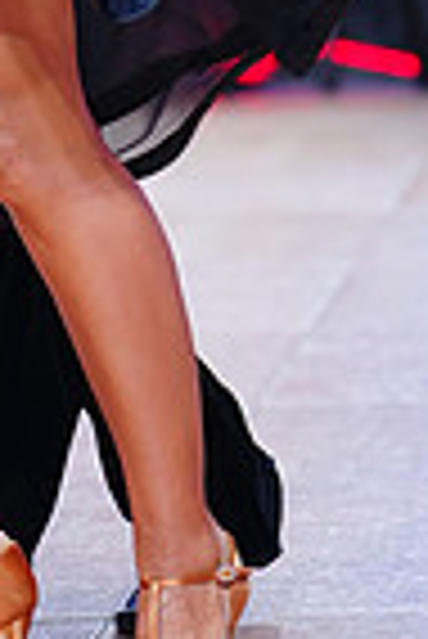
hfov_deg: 2.8
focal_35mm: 483
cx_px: -223
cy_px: -378
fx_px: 8592
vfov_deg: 4.2
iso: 250
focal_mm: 79
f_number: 2
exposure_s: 1/400
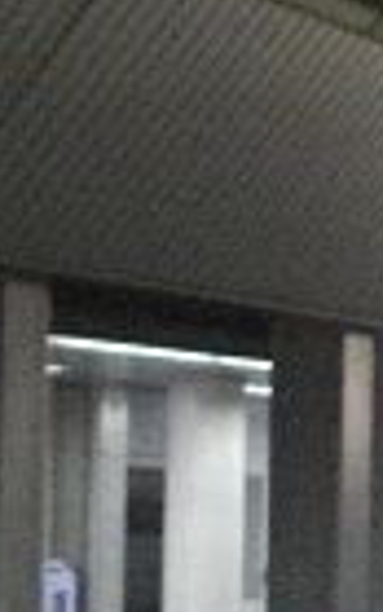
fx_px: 2519
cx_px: 269
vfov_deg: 13.8
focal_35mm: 151
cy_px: 458
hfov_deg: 8.7
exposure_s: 1/30
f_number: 2.9
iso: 800
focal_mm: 5.7
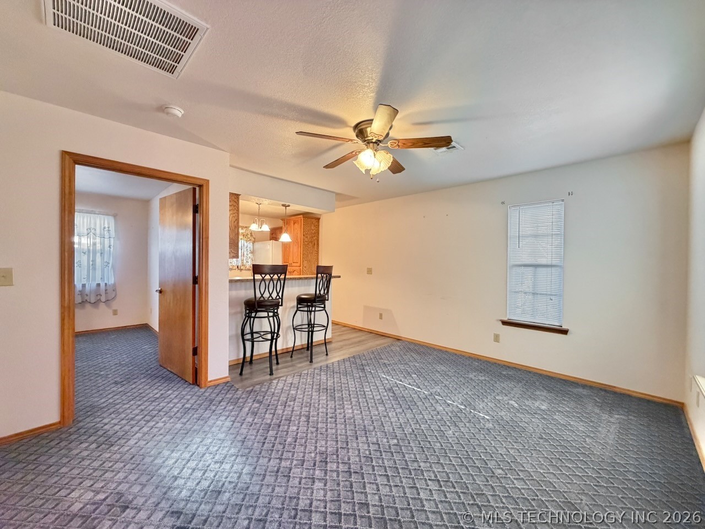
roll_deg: -0.2
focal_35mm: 14
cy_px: 264
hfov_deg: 102.1
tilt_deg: +0.8
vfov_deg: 85.7
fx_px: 285
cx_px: 352
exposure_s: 1/60
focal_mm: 2.22
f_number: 2.2
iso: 640
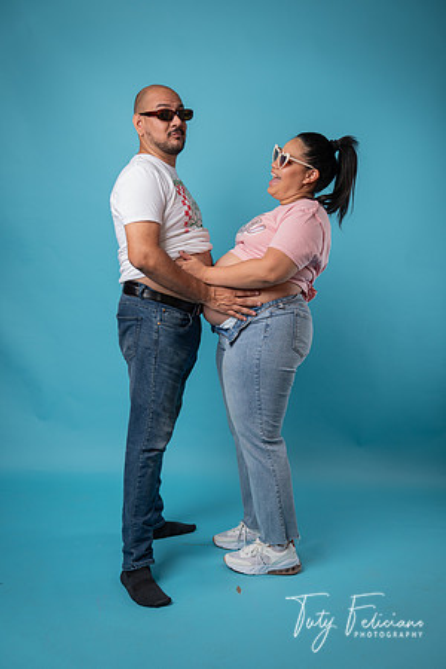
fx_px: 762
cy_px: 334
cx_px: 223
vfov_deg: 47.4
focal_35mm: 41
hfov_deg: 32.6
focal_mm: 41
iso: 50
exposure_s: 1/50
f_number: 3.2
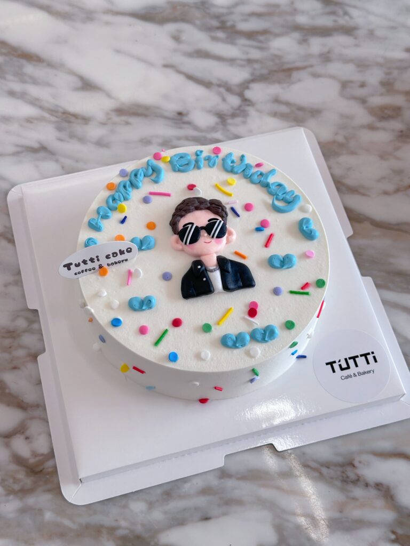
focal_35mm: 48
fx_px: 758
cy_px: 273
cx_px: 205
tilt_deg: -64.9
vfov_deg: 39.7
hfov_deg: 30.3
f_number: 1.78
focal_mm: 6.86
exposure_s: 1/100
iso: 80
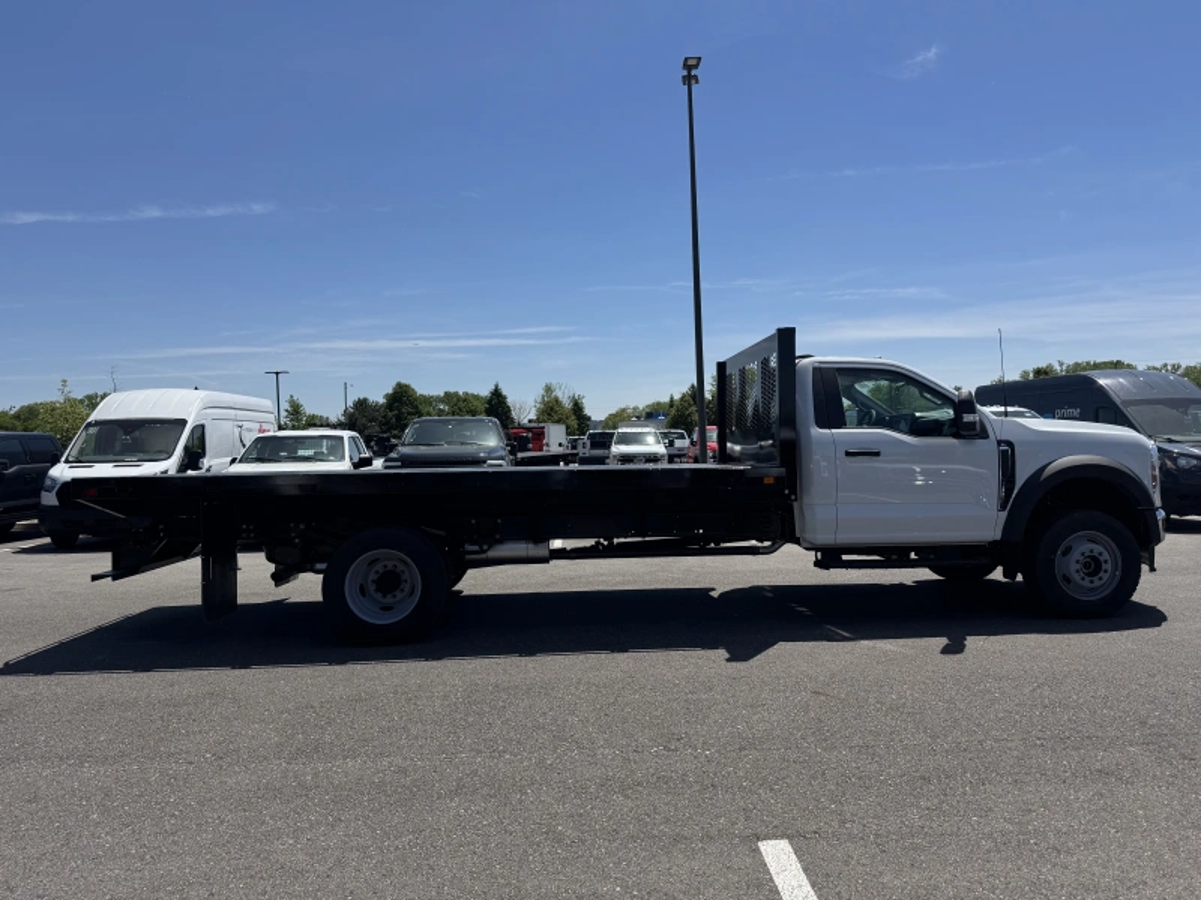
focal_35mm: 24
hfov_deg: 71.6
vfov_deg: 56.8
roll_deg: +2.0
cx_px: 600
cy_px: 450
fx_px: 833
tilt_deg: -0.4
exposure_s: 1/7092
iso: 80
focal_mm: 6.76
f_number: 1.78
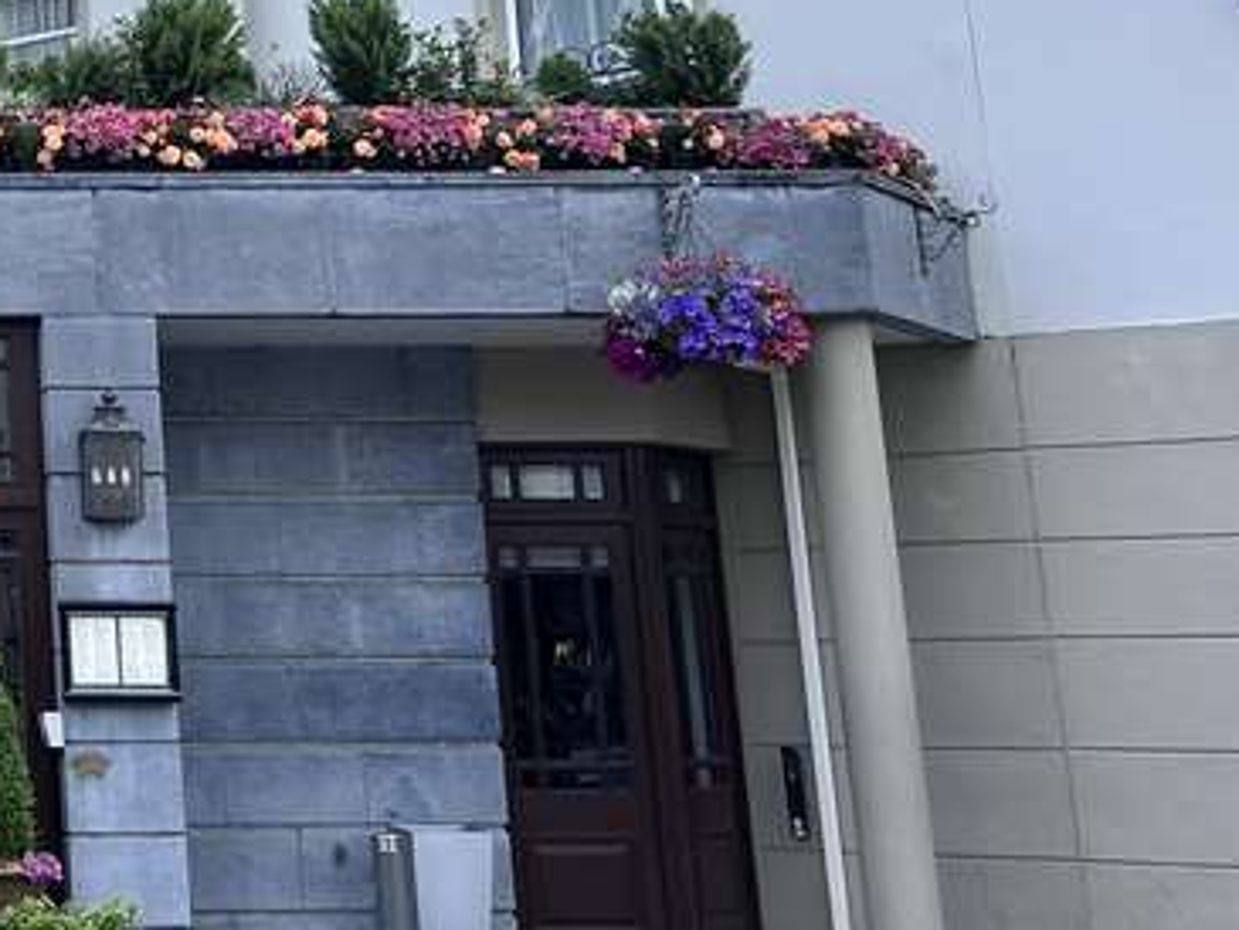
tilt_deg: +13.6
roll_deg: +0.6
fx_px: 2614
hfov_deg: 23.6
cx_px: -370
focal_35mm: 73
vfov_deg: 19.7
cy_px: 68
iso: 50
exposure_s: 1/1238
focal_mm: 5.7
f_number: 1.5
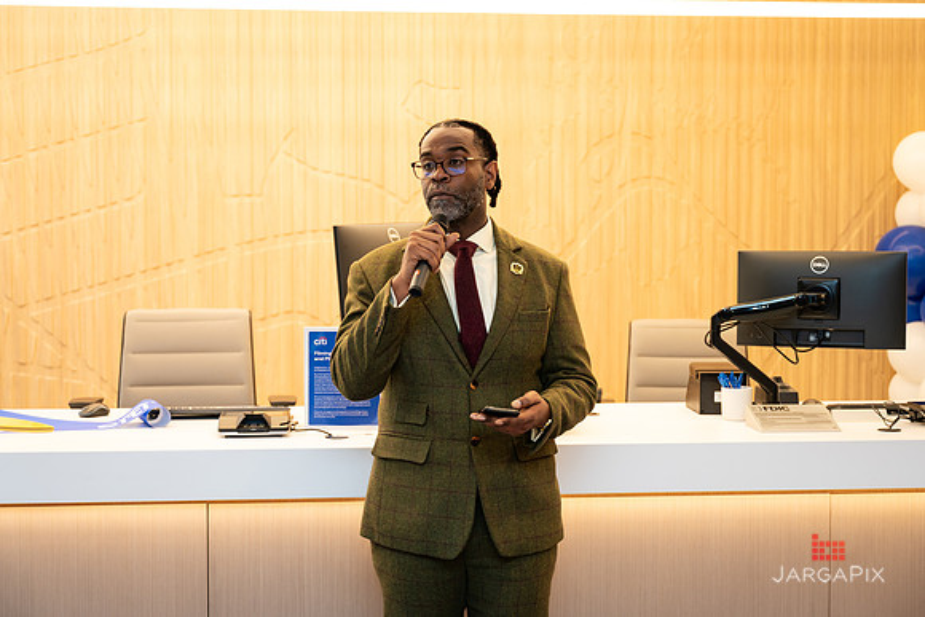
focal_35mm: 56
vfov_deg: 24.1
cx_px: 466
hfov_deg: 35.5
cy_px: 290
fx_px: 1446
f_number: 3.2
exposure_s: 1/125
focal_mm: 53
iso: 400
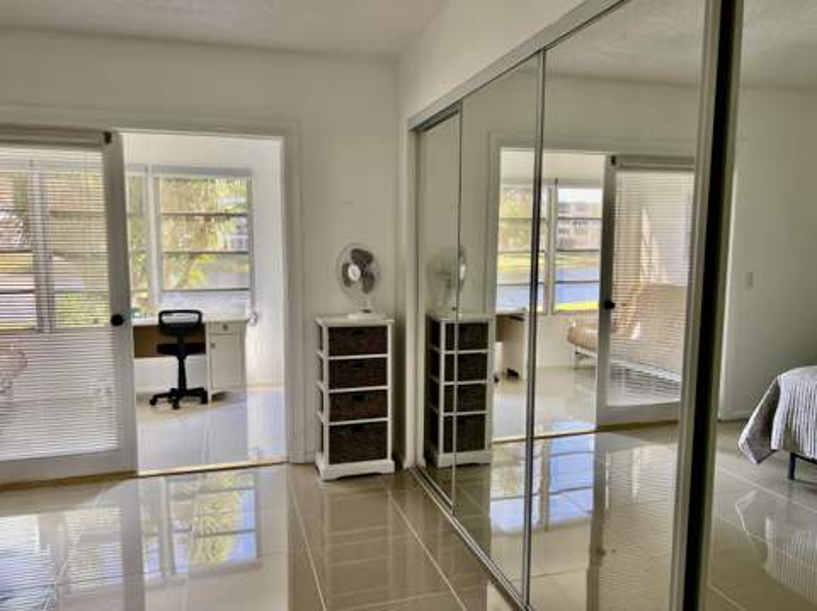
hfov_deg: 67.4
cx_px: 408
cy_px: 306
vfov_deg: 53.0
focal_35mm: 26
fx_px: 613
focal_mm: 5.7
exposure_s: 1/120
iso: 100
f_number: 1.5
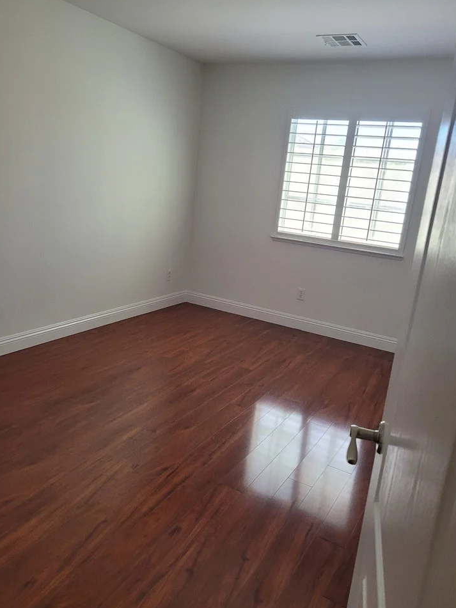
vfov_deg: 63.4
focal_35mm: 28
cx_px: 229
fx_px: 492
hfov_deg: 49.7
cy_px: 309
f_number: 1.8
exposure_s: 1/120
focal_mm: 5.4
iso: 250
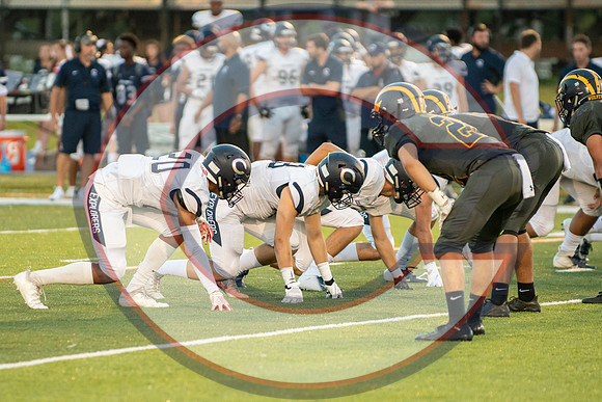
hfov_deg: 6.2
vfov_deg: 4.1
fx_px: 5551
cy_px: 222
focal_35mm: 332
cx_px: 269
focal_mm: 200
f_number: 2.8
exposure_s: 1/1600
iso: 3600
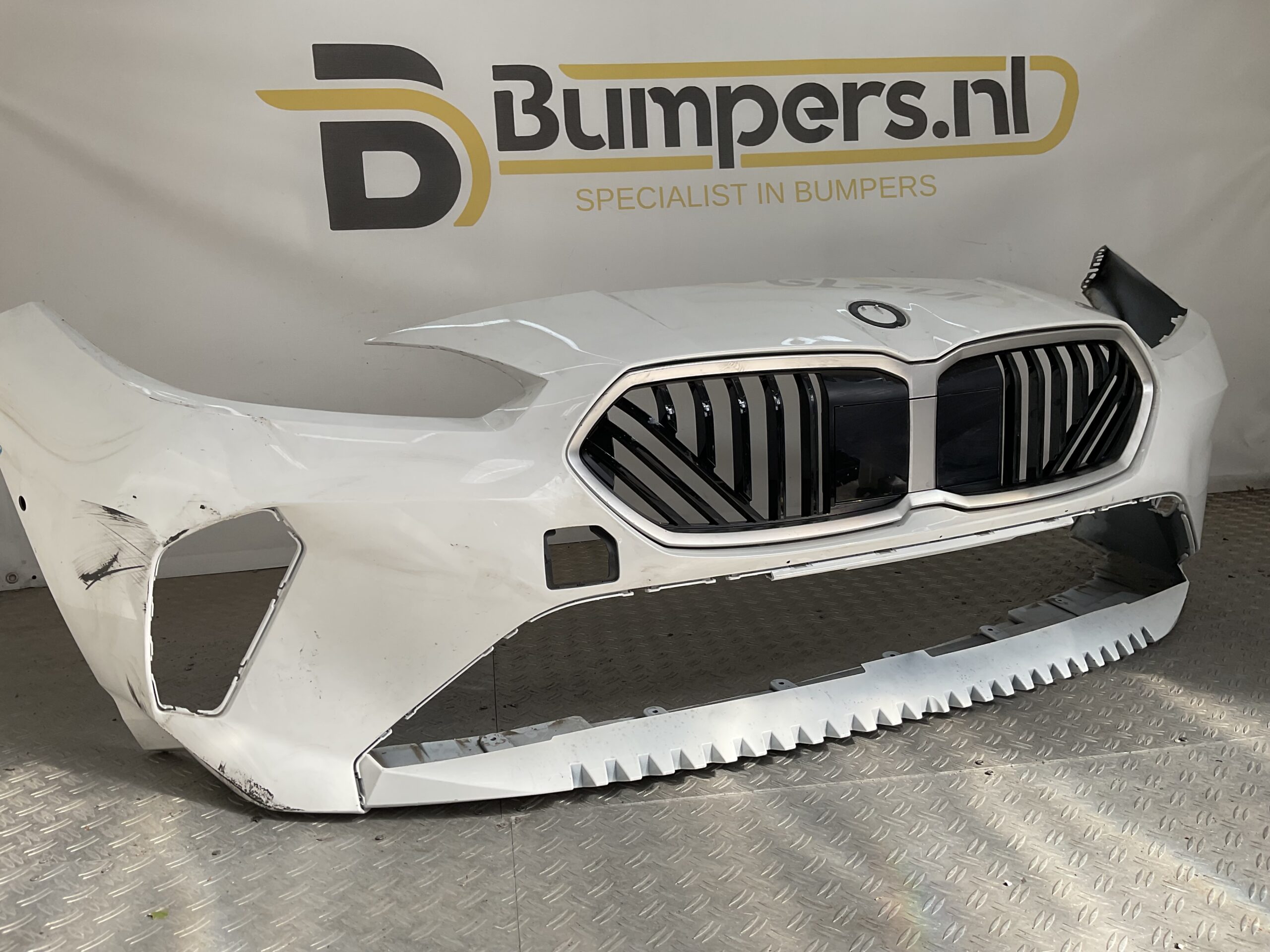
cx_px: 635
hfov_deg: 61.7
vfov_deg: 48.2
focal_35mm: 29
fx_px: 1064
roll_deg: +3.8
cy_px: 476
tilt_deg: -10.0
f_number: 1.8
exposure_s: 1/1076
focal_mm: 3
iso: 16
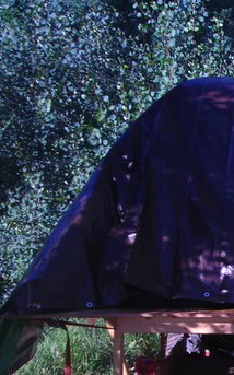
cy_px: 319
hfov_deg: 13.0
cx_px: 366
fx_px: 960
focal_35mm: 94
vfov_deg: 21.7
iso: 50
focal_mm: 6.3
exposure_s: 1/240
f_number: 3.2
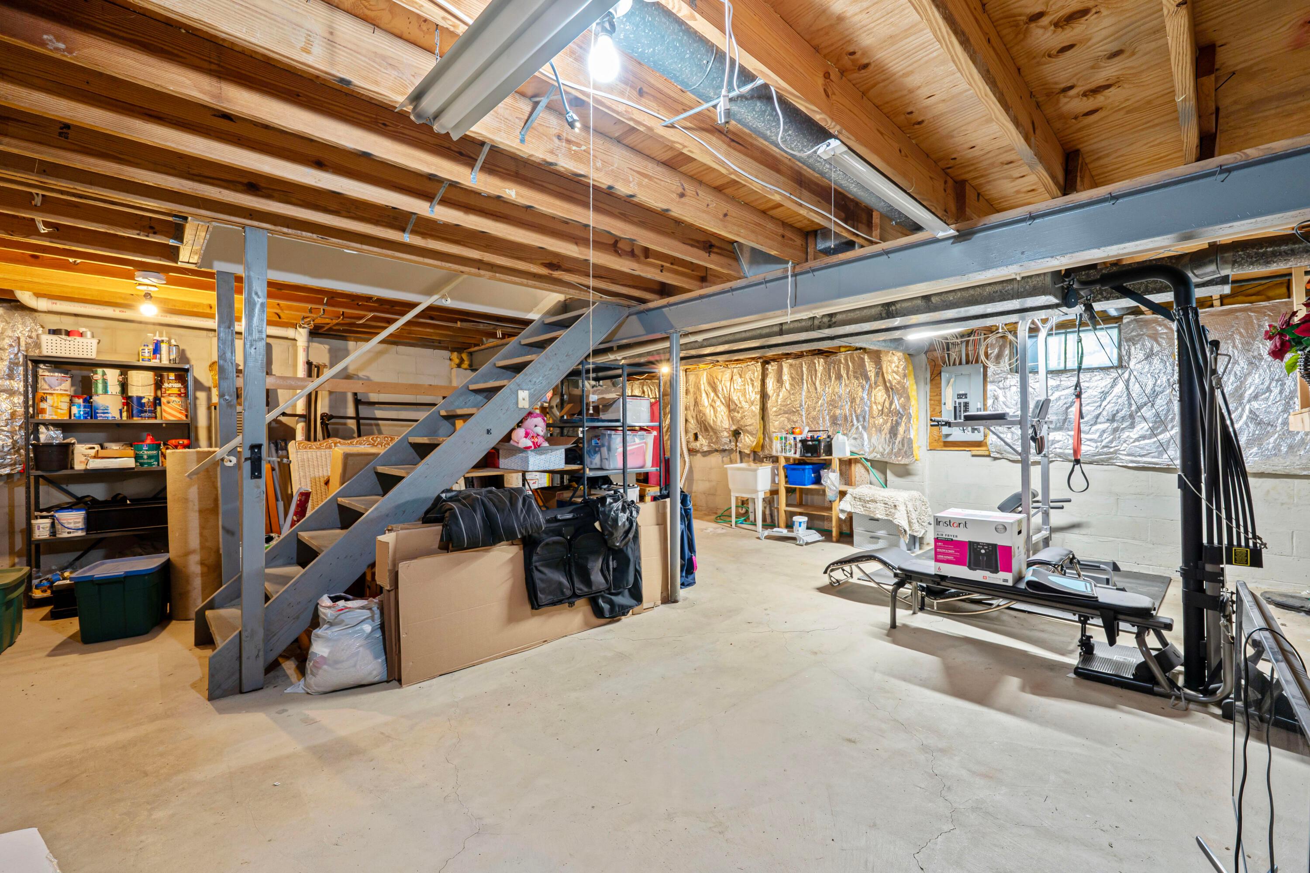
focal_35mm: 14
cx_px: 655
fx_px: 509
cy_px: 436
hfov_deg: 104.3
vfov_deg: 81.2
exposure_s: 1/10
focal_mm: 14
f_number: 9
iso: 250
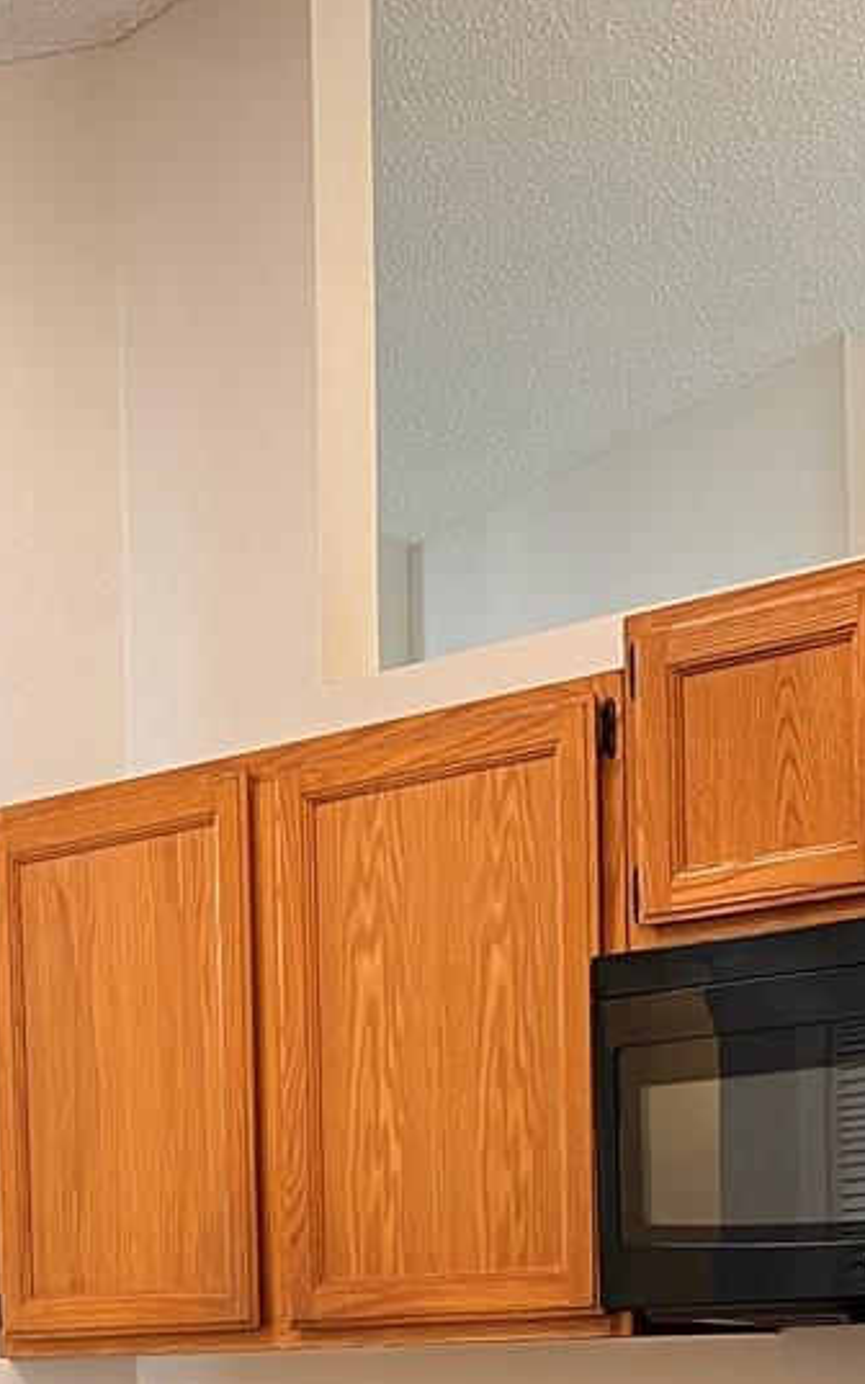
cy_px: 1438
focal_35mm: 82
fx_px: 3095
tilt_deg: -1.9
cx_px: 13
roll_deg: +1.1
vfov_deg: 23.9
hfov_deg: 15.6
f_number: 1.5
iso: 160
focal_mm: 5.7
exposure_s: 1/60
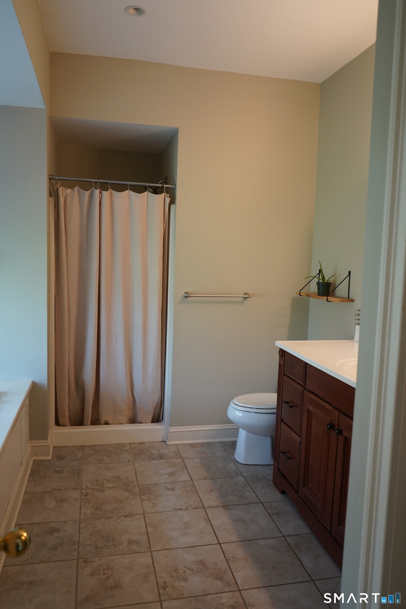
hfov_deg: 46.4
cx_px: 203
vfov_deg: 65.5
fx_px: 474
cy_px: 304
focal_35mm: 28
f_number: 3.5
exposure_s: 1/160
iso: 1600
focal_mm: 28
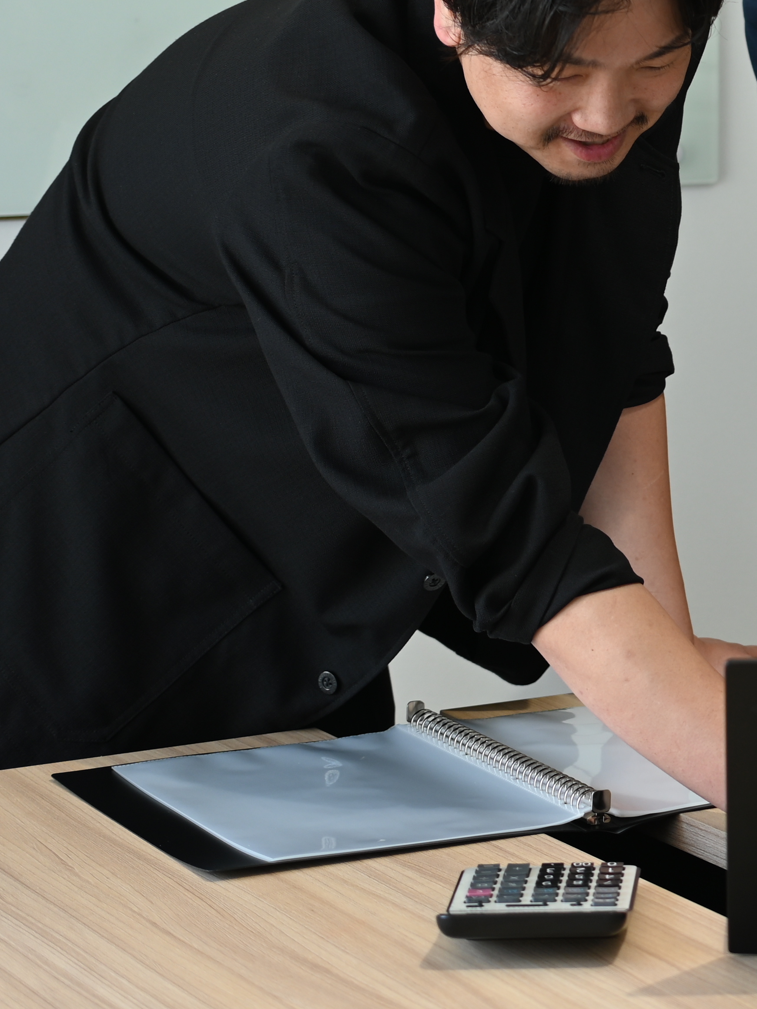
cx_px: 1099
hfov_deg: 11.8
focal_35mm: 121
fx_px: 3533
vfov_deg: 16.1
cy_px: 207
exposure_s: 1/60
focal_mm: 35
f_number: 2.8
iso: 110
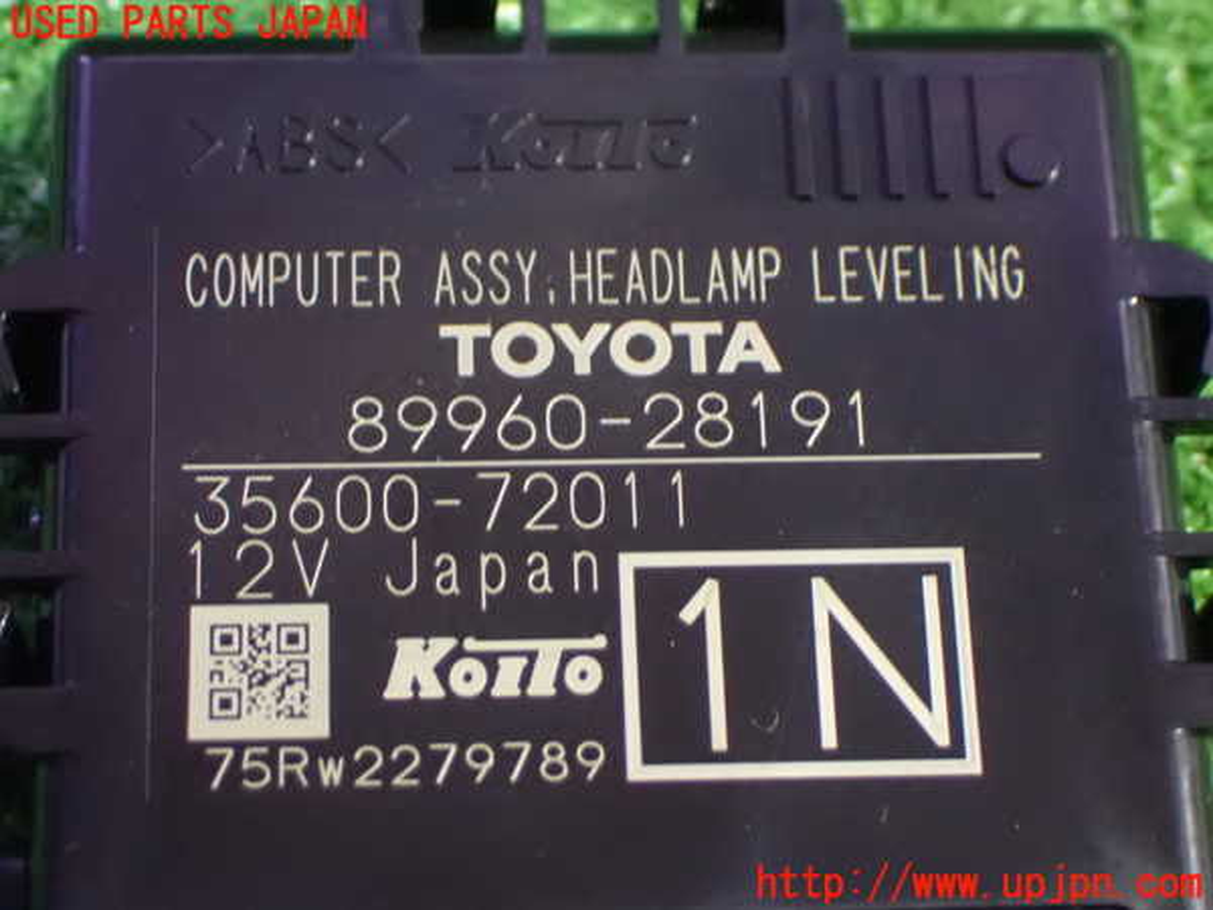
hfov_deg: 23.8
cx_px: 606
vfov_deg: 18.0
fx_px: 2873
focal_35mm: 82
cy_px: 455
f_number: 4.3
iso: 1600
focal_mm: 14.62
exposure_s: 1/13
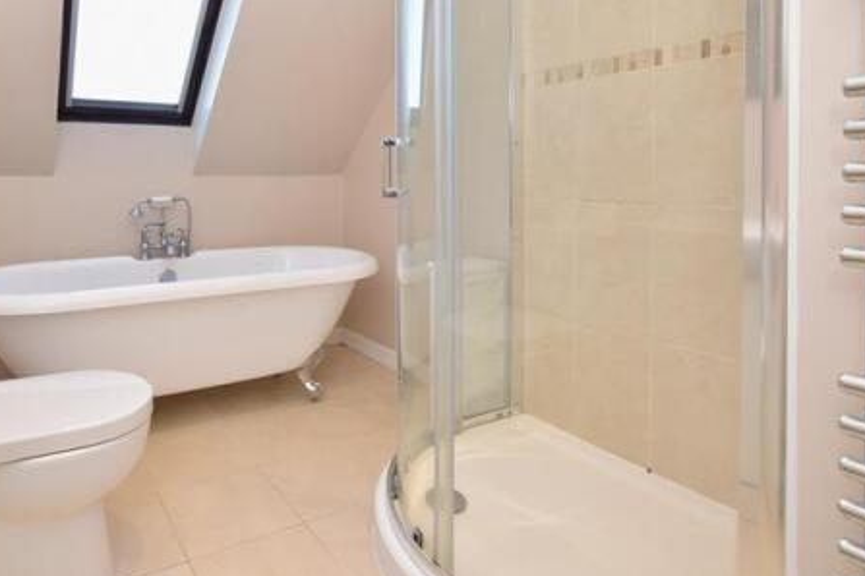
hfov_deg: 76.5
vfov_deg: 55.9
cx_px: 302
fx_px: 529
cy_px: 187
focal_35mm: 22
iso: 400
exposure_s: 1/25
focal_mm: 10
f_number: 9
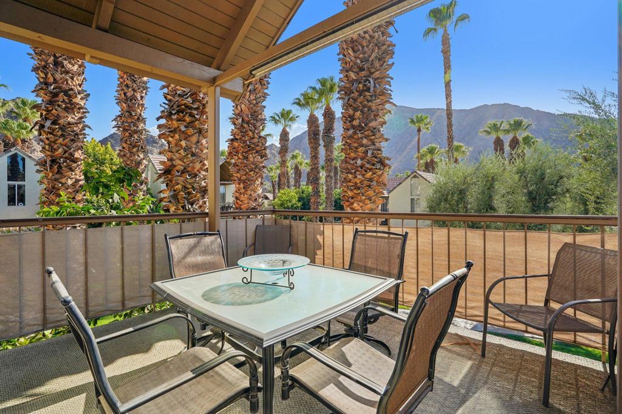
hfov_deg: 96.8
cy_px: 207
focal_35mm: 16
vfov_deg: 73.7
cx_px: 311
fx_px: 276
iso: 100
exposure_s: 1/200
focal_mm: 16
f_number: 8
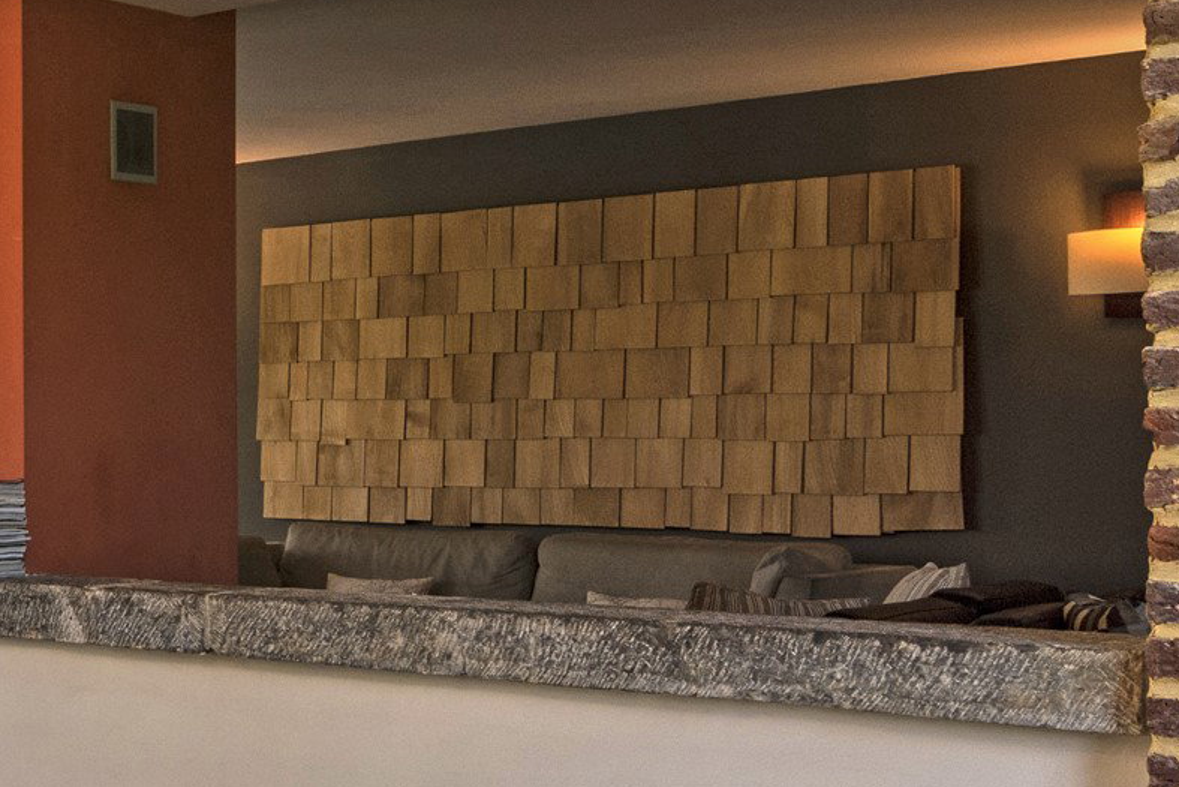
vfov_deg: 22.3
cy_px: 448
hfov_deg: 25.3
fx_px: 1998
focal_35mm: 61
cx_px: -569
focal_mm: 16
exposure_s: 1/40
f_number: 8
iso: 200
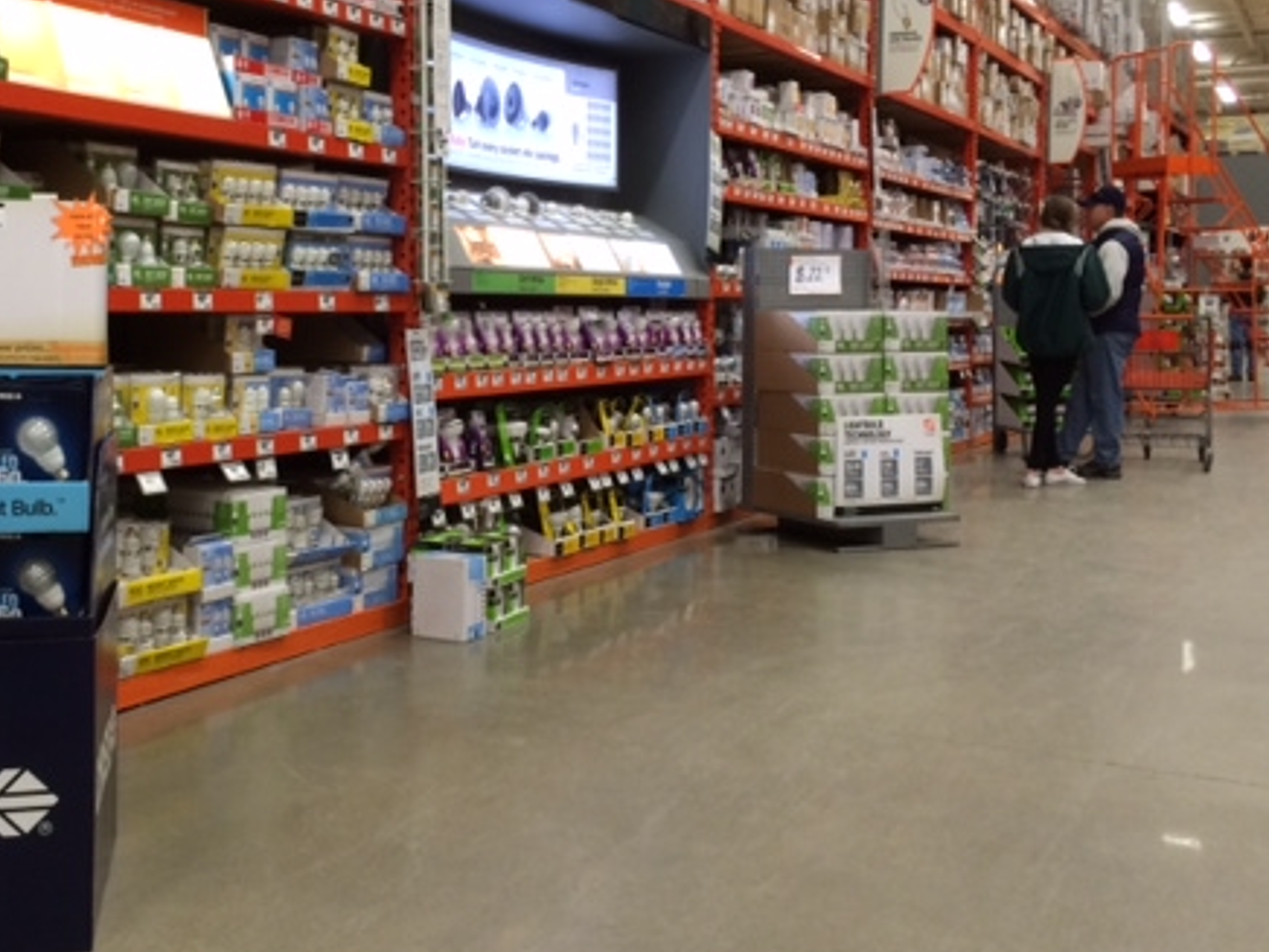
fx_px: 1613
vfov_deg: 32.8
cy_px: 390
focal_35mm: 44
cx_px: 431
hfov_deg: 42.4
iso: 64
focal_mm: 4.12
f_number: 2.2
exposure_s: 1/30
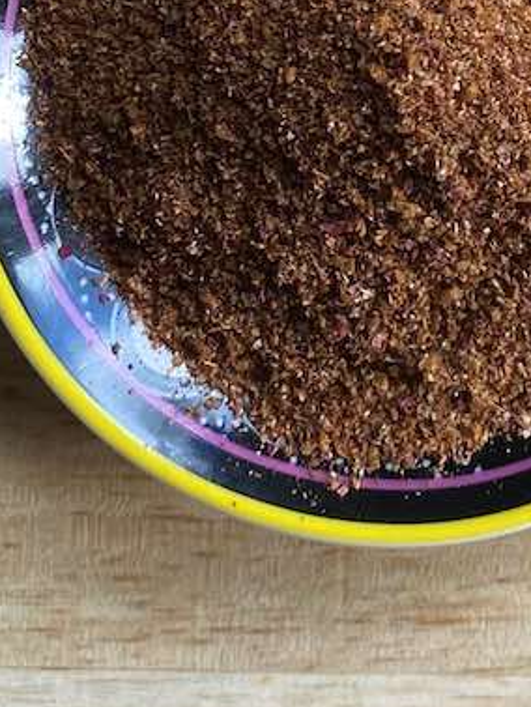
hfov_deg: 13.2
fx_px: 2247
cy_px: -292
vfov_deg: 16.6
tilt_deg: -88.3
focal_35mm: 110
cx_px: 580
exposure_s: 1/122
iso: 40
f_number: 1.8
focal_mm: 4.25
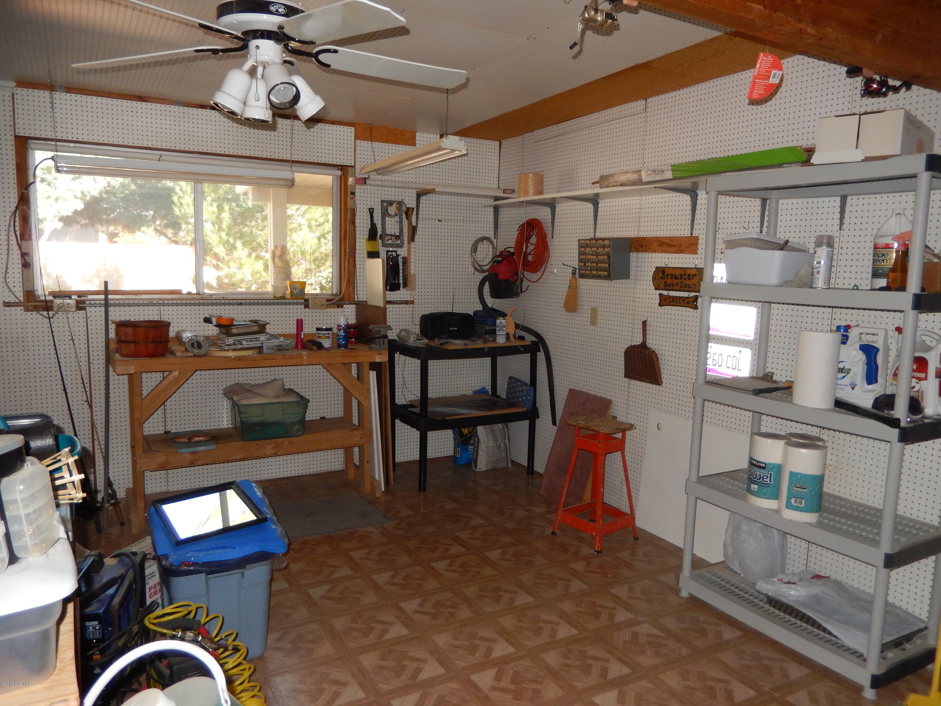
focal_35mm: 25
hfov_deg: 69.4
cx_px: 470
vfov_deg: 54.9
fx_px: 680
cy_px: 353
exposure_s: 1/30
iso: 200
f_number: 3.4
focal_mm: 4.5
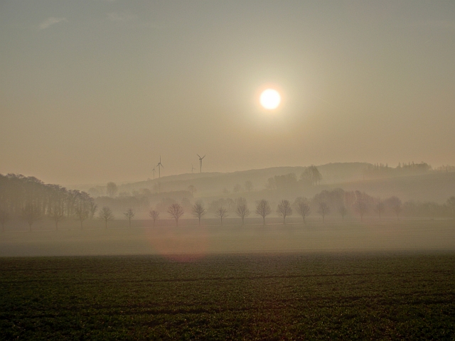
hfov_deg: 30.7
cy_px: 170
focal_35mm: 63
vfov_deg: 23.3
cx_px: 228
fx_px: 828
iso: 100
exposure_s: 1/1600
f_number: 4.6
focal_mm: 11.1
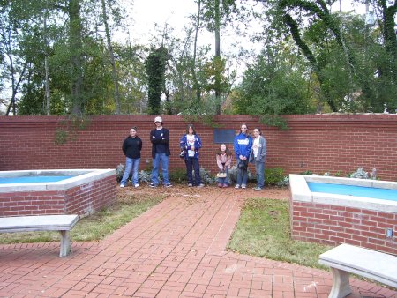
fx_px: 390
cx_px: 198
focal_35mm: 34
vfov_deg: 41.8
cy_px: 149
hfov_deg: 53.9
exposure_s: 1/250
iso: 80
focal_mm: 5.6
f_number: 2.7
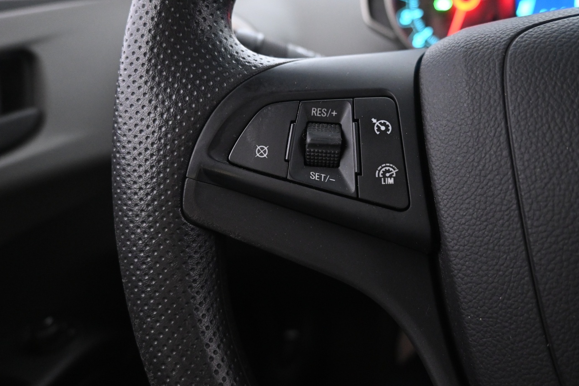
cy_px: 171
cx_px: 306
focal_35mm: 28
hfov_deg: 65.4
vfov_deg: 46.3
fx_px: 450
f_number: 3.5
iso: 2800
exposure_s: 1/25
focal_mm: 16
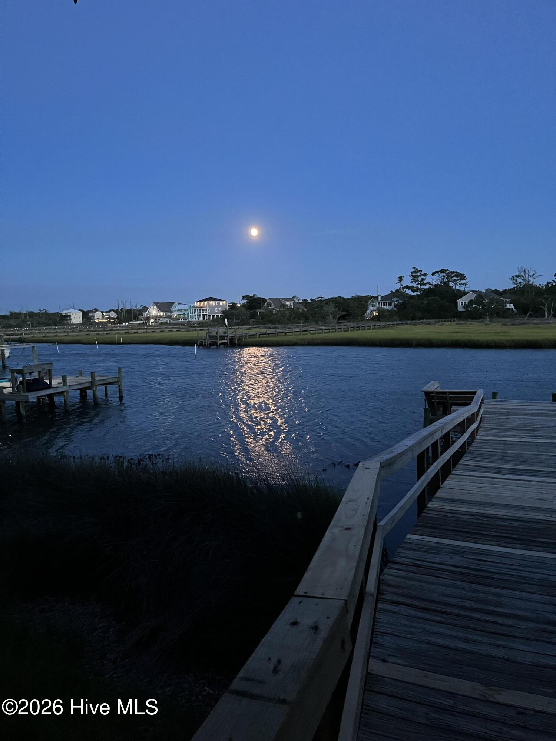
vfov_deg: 67.3
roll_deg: +4.1
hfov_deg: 53.1
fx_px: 557
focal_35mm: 26
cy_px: 370
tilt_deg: -2.7
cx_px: 278
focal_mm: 5.1
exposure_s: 1/30
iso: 1000
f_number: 1.6
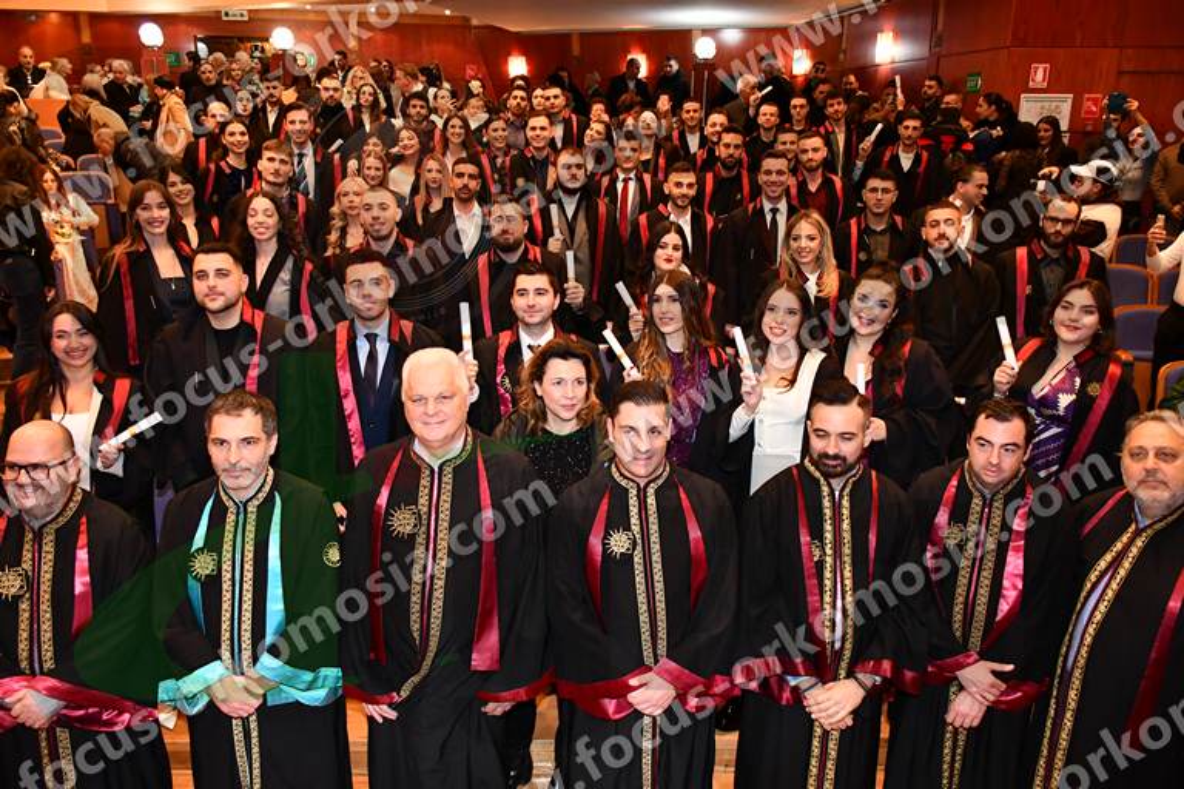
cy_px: 394
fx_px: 888
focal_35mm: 27
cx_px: 592
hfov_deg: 67.4
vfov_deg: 47.9
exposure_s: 1/125
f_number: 3.5
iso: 3600
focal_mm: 18
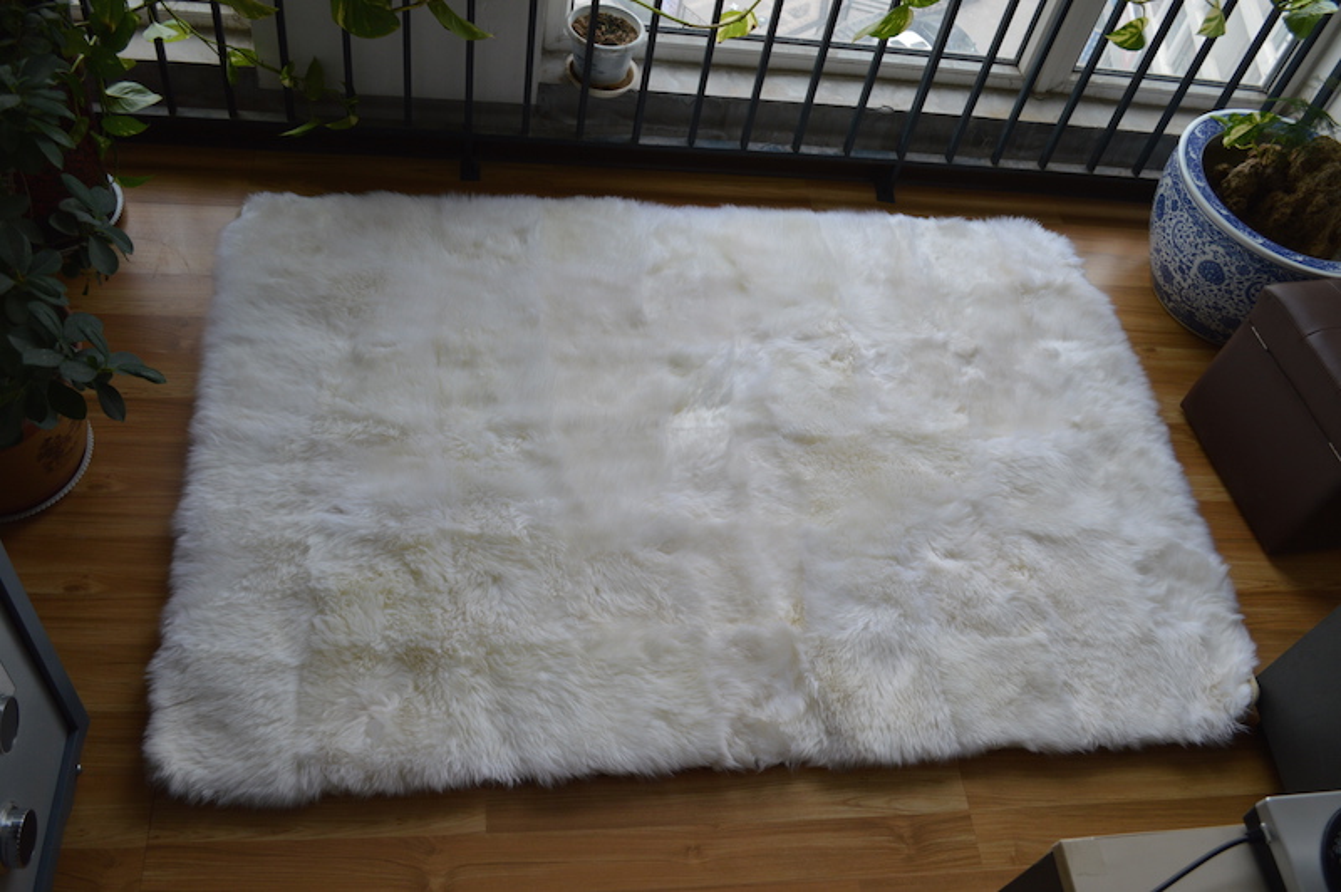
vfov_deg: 43.5
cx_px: 670
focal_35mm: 30
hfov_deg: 62.0
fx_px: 1117
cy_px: 446
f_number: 5.6
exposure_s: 1/125
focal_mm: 20
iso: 320
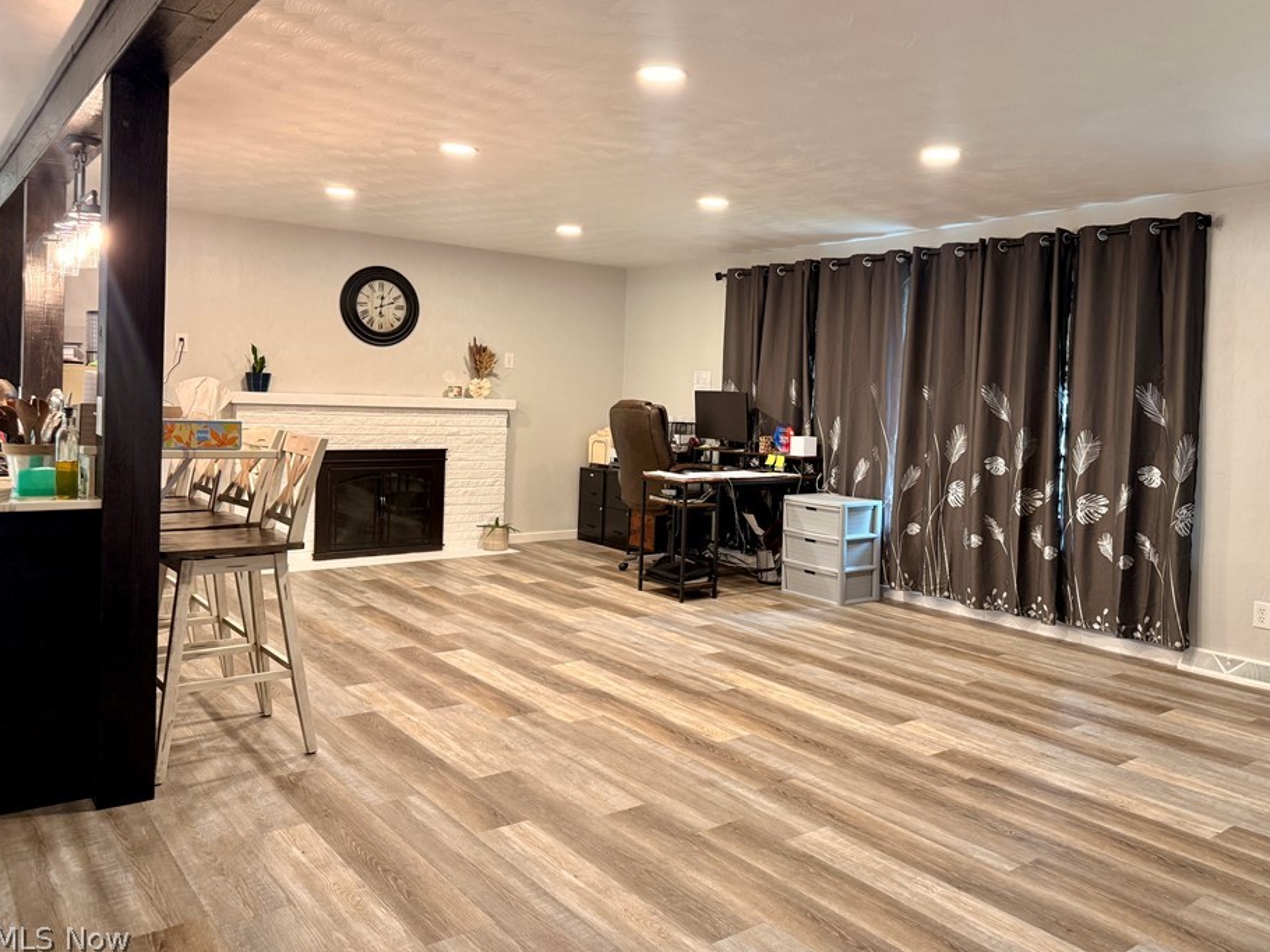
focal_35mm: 27
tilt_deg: -2.2
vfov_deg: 51.3
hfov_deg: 65.2
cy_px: 427
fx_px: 991
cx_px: 699
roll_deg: -2.0
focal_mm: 6.76
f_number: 1.78
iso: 250
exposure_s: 1/60
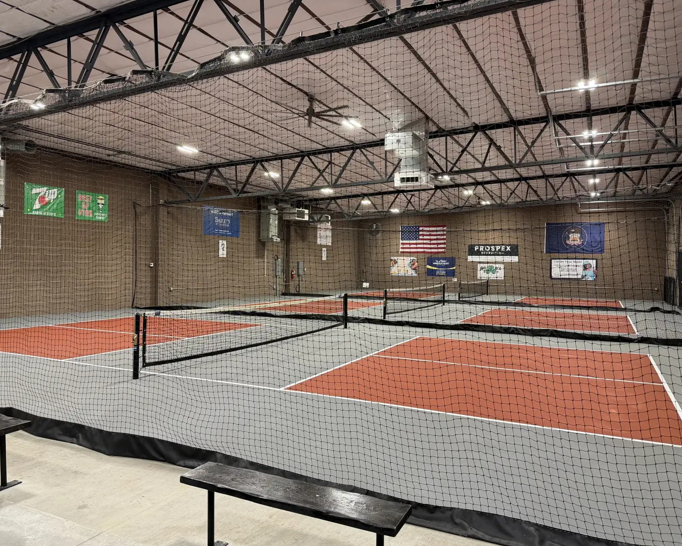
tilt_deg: +1.6
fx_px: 525
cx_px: 339
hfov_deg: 66.0
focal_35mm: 26
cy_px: 270
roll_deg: -0.6
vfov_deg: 54.9
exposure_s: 1/90
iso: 200
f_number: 1.78
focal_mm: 6.76
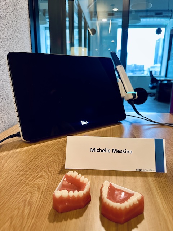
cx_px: 86
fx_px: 160
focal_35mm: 24
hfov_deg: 56.8
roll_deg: -0.9
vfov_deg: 71.6
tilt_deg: -14.9
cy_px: 116
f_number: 1.78
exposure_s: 1/60
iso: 320
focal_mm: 6.86
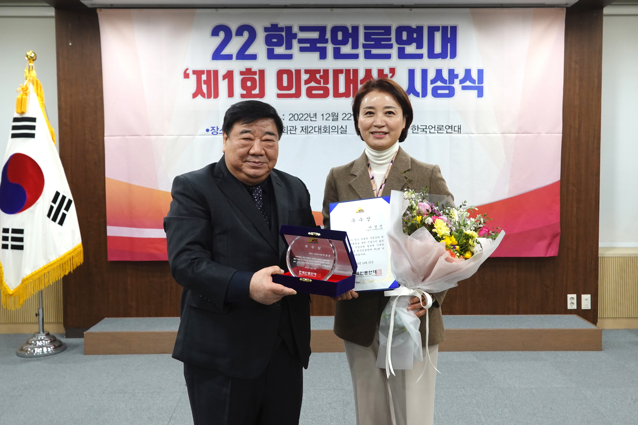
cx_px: 319
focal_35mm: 31
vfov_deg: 42.3
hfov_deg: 60.3
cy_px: 212
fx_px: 549
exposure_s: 1/40
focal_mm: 11.52
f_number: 4
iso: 400
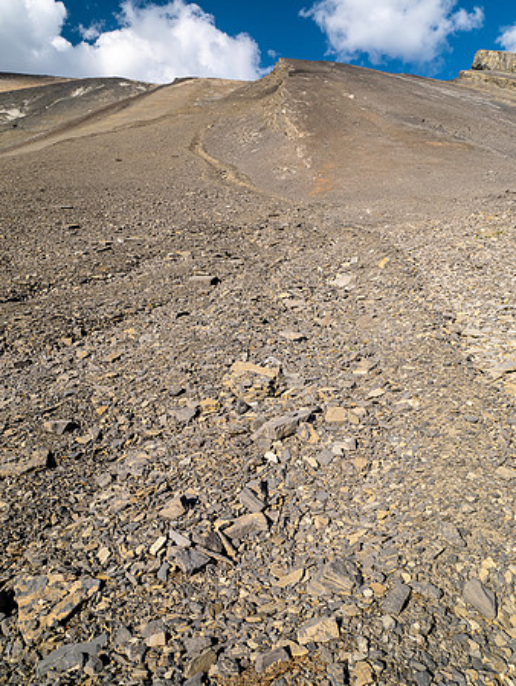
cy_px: 343
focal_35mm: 24
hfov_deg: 56.9
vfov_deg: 71.6
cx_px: 258
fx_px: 477
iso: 200
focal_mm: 12
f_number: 8
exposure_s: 1/250
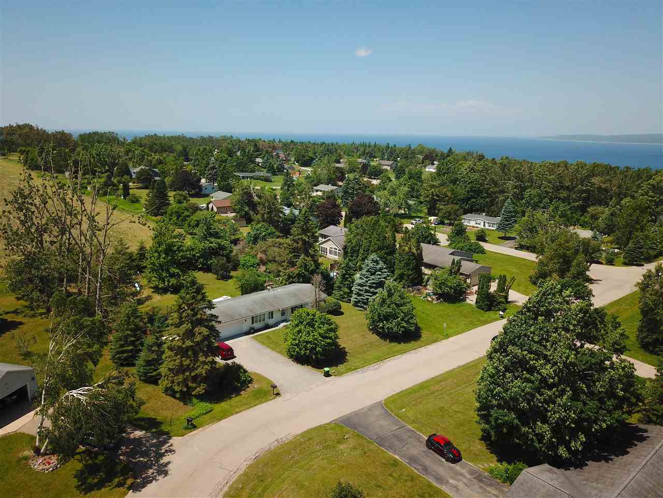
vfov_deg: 53.1
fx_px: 498
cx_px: 332
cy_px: 249
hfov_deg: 67.3
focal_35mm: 26
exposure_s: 1/153
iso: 100
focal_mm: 4.73
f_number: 2.2
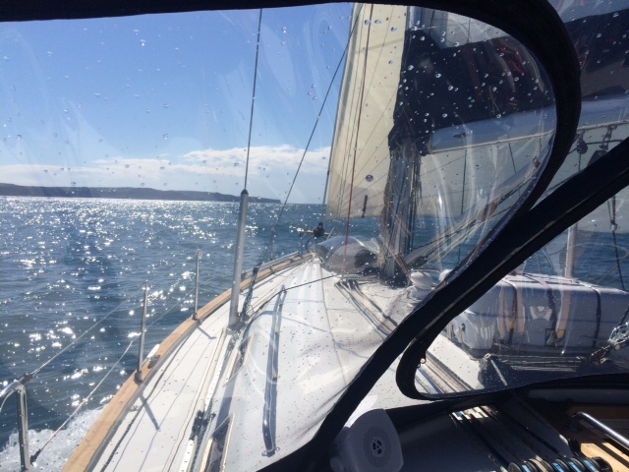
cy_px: 236
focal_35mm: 30
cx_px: 314
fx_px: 545
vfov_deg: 46.8
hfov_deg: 60.0
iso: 40
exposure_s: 1/5882
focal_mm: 4.12
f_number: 2.2
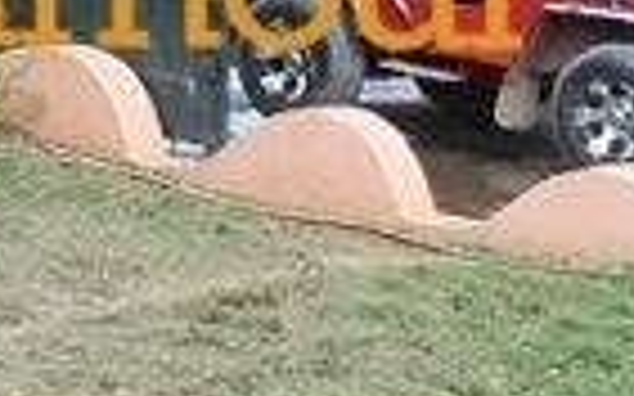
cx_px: 1246
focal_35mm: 368
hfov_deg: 5.6
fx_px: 6356
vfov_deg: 3.5
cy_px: 1305
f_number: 9
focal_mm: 34
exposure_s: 1/160
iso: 200
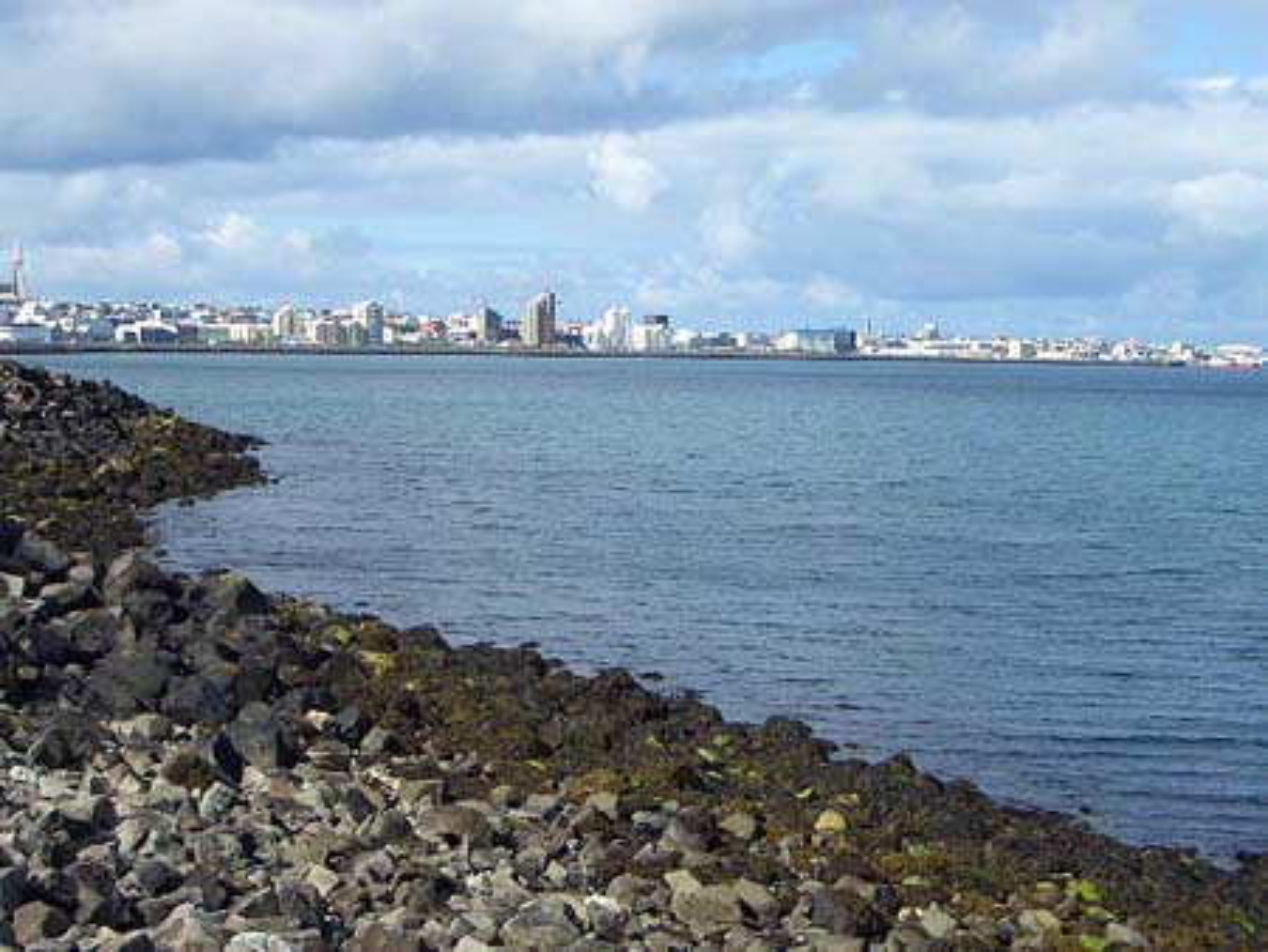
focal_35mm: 62
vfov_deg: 23.7
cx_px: 634
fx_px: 2272
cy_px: 476
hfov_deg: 31.2
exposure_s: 1/400
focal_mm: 10.2
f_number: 5.6
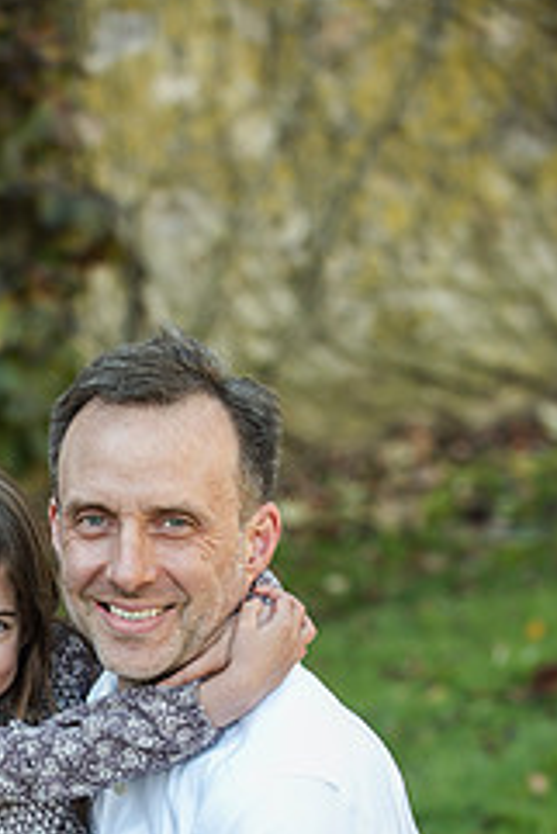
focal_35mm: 168
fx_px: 3893
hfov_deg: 8.2
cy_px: 730
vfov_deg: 12.1
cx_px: 66
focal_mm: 90
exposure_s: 1/320
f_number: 3.5
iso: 500
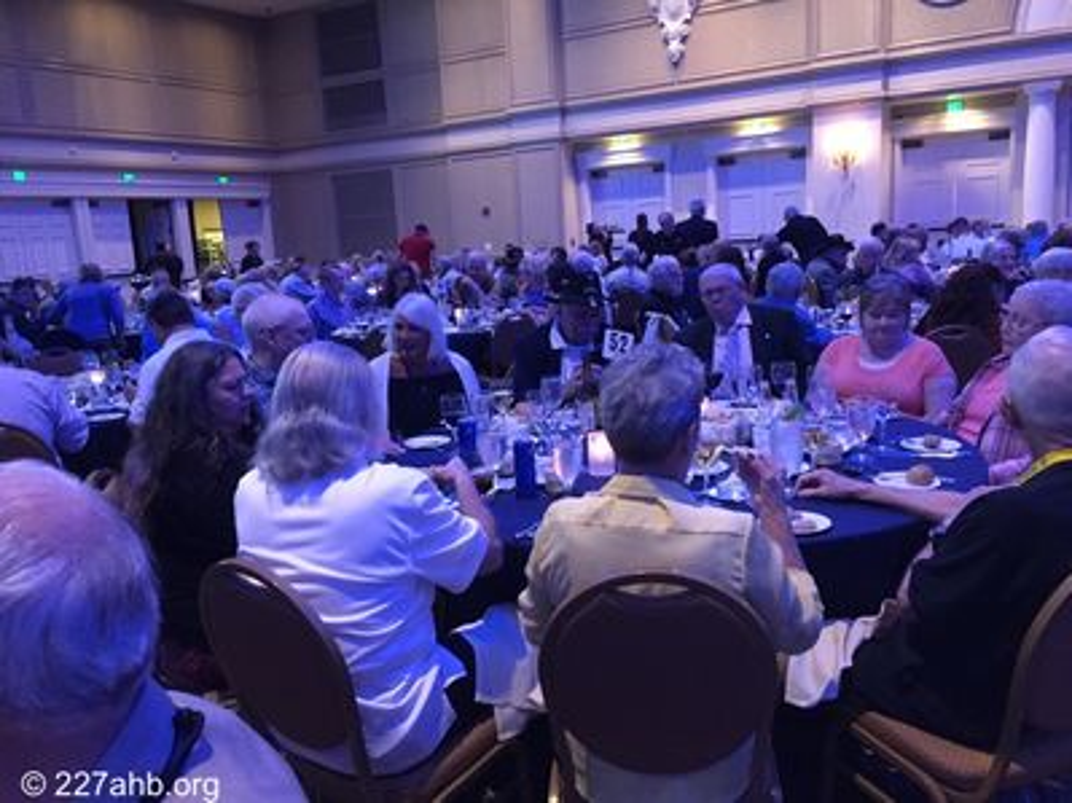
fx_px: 898
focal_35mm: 29
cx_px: 536
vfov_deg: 48.2
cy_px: 402
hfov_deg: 61.7
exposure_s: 1/15
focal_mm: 4.15
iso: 320
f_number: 2.2
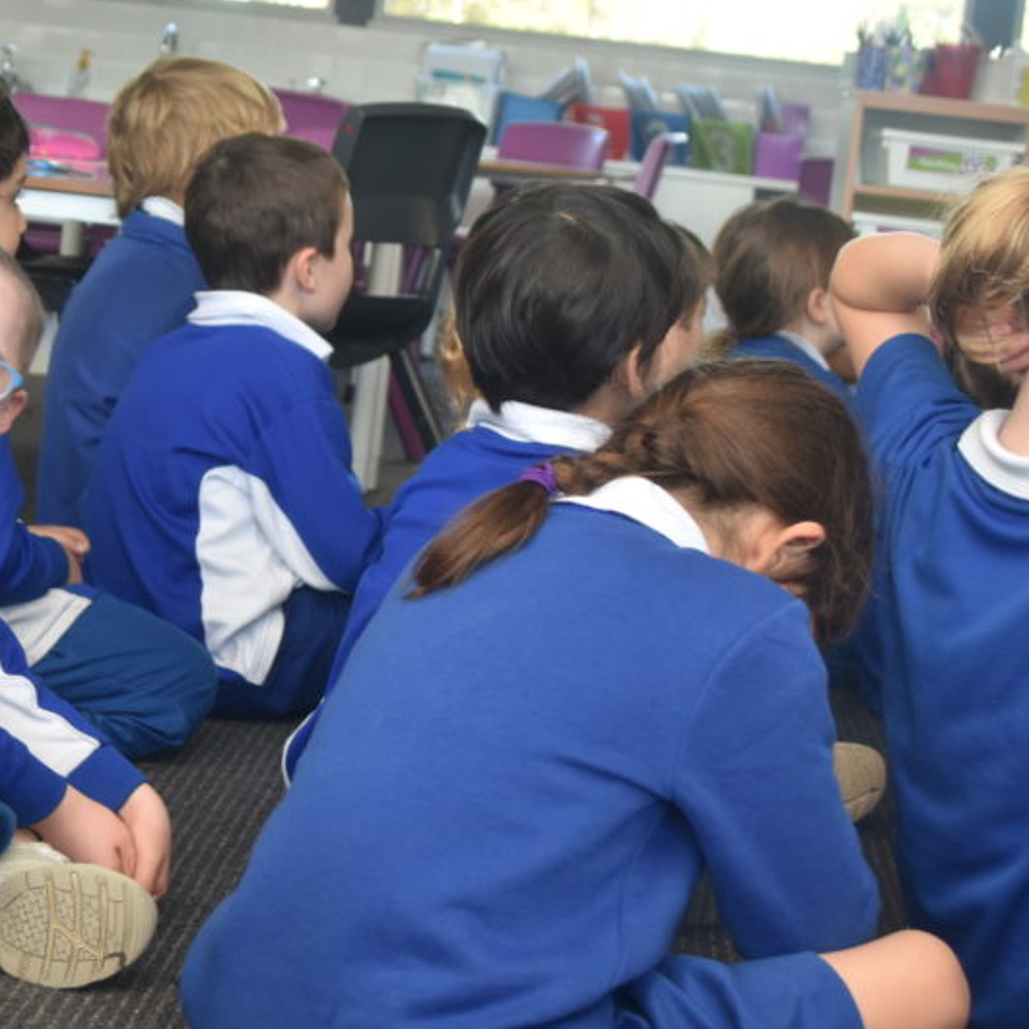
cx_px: 371
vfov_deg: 25.0
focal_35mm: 69
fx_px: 2321
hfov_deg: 24.9
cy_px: 465
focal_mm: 28
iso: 320
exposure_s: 1/60
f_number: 4
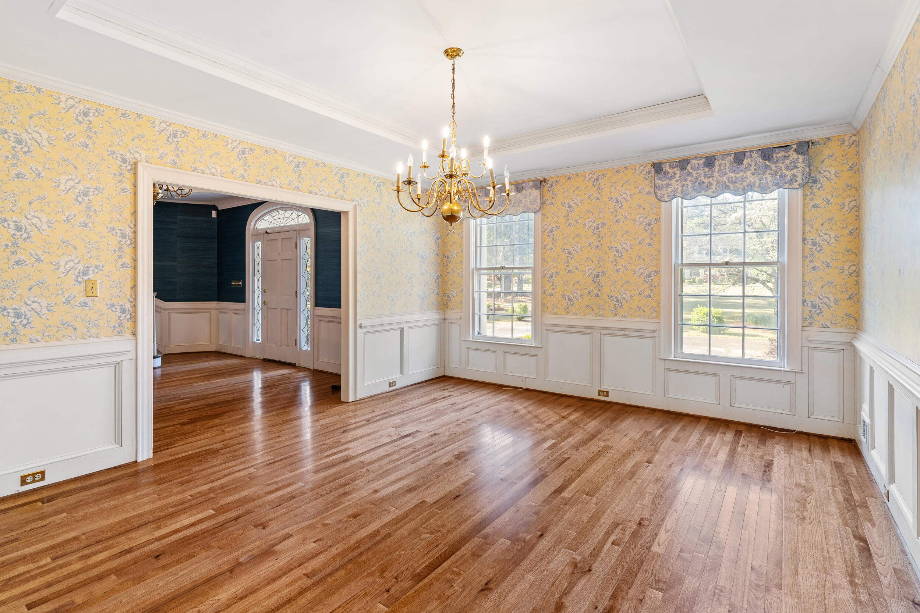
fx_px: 434
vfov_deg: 70.4
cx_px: 460
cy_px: 306
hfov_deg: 93.3
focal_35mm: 17
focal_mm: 17
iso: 400
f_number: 8
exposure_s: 1/1.25
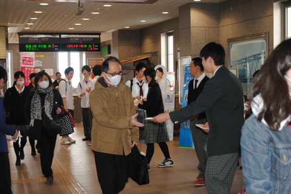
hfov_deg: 30.5
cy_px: 97
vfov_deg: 20.7
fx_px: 534
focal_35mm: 66
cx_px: 146
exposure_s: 1/60
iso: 400
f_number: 5.3
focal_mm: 44
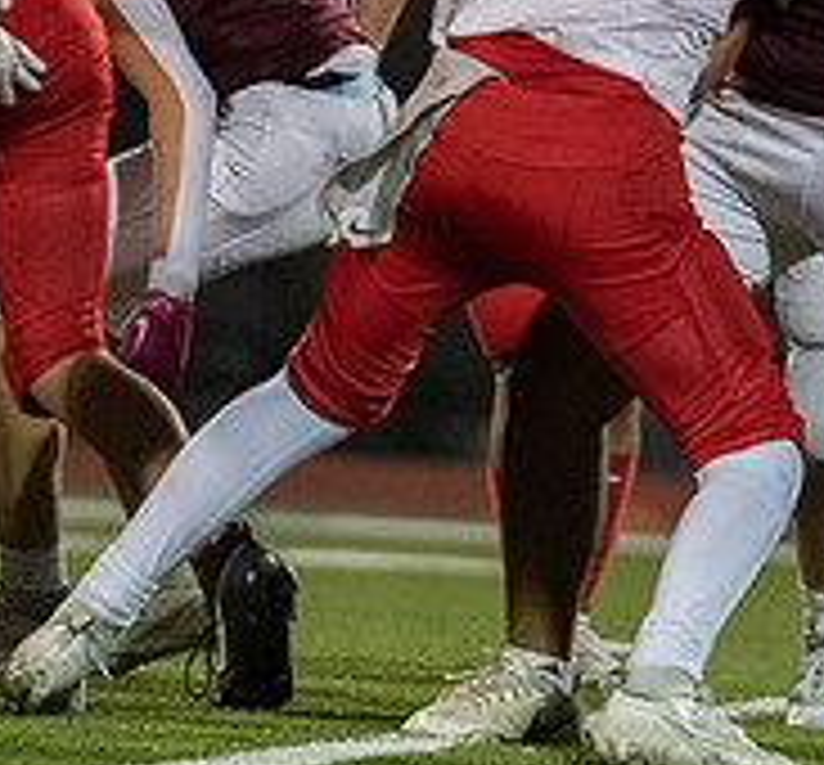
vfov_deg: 2.1
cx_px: 487
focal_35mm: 816
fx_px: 21210
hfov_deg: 2.2
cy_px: -21
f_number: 2.8
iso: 5000
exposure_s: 1/1250
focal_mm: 200
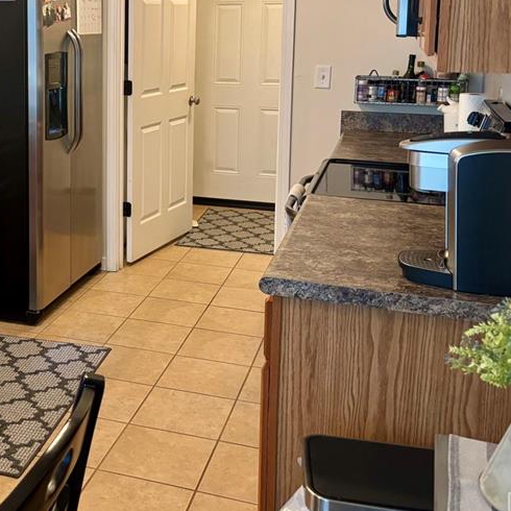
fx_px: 802
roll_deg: -0.1
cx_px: 77
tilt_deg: -6.9
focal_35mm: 48
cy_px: 125
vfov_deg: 34.6
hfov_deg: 33.9
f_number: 1.6
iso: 320
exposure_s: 1/60
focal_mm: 5.96
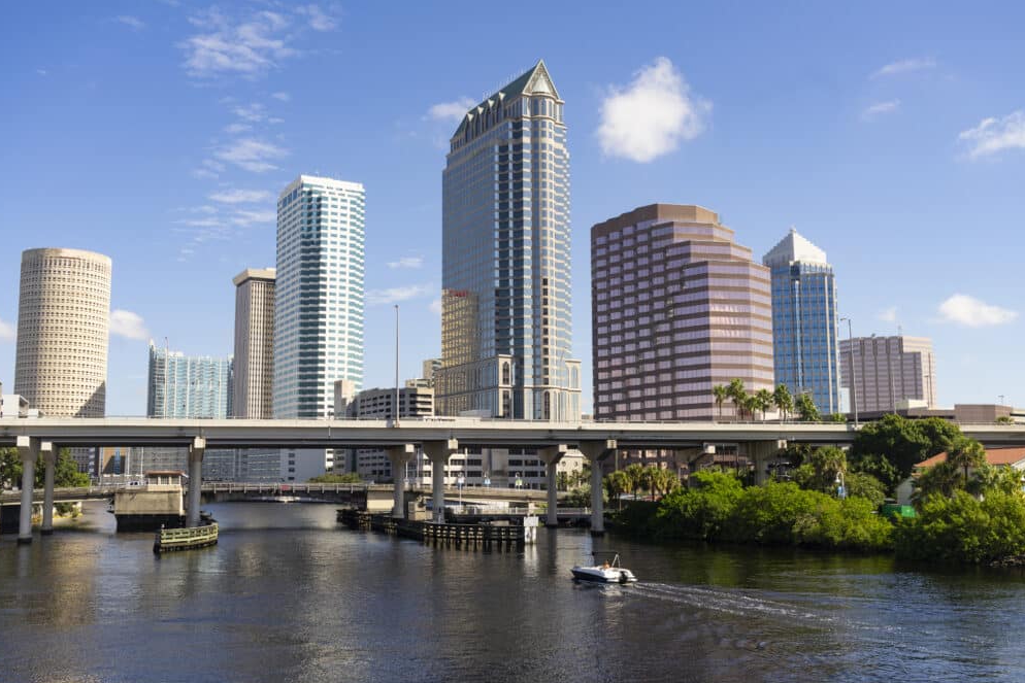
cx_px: 499
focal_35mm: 34
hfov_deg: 55.8
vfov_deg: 38.9
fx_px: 968
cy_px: 351
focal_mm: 33
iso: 125
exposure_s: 1/400
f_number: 6.3
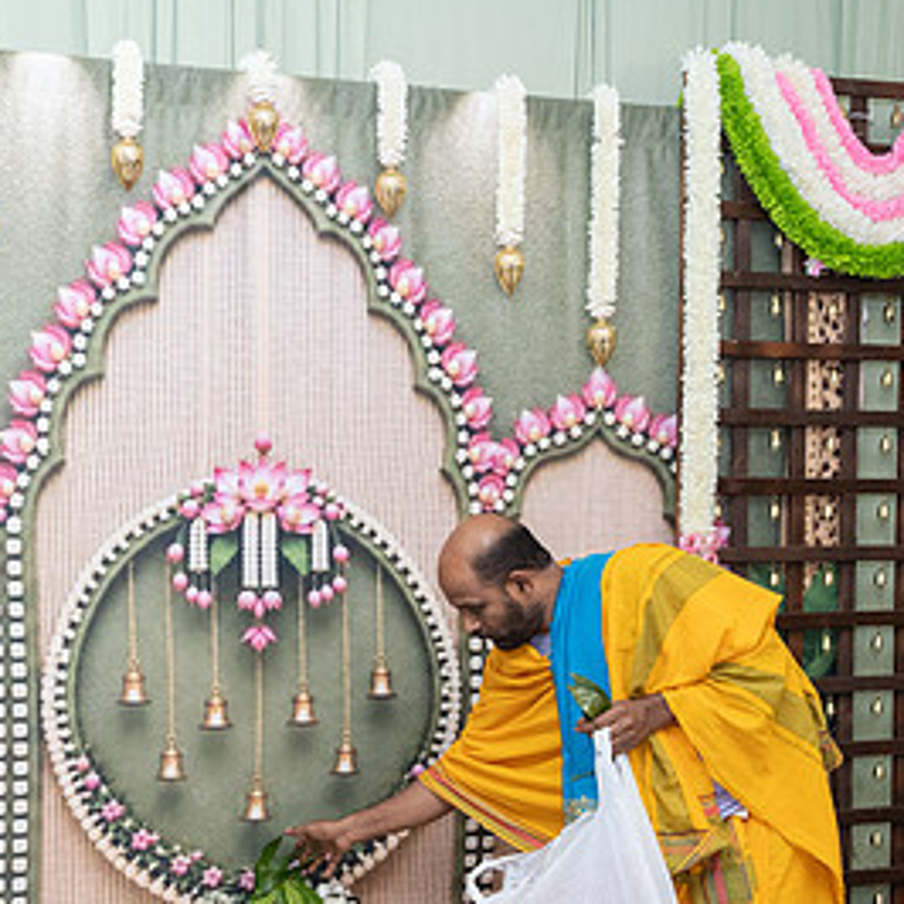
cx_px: 149
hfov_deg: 30.7
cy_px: 612
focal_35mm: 54
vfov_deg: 31.4
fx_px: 1595
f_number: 3.5
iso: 800
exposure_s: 1/160
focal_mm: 24.5
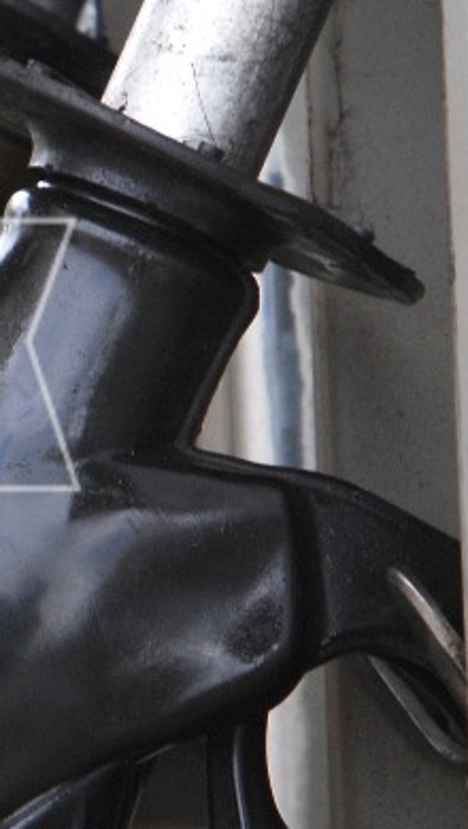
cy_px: 390
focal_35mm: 1306
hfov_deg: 0.9
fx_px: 28750
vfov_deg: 1.7
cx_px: -547
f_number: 6.3
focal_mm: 270
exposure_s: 1/200
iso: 400
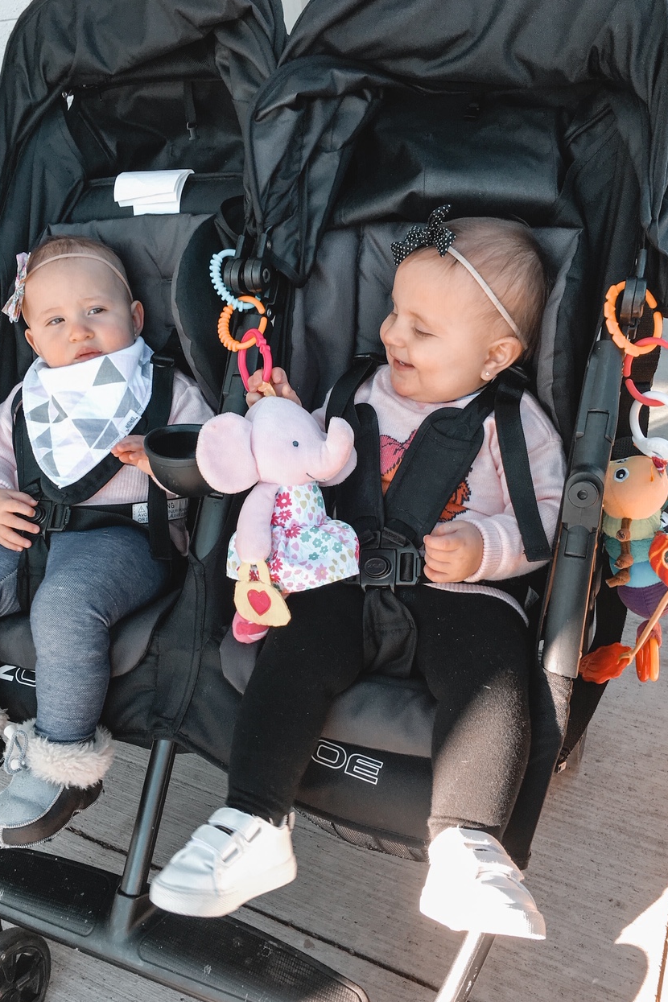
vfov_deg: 60.3
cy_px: 489
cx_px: 300
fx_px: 863
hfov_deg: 42.3
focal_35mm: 31
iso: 25
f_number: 2.2
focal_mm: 4.15
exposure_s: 1/120
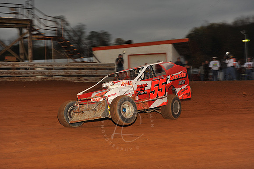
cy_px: 84
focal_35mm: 70
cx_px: 127
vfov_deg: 19.4
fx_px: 494
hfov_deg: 28.9
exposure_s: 1/320
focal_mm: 70
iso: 800
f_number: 7.1
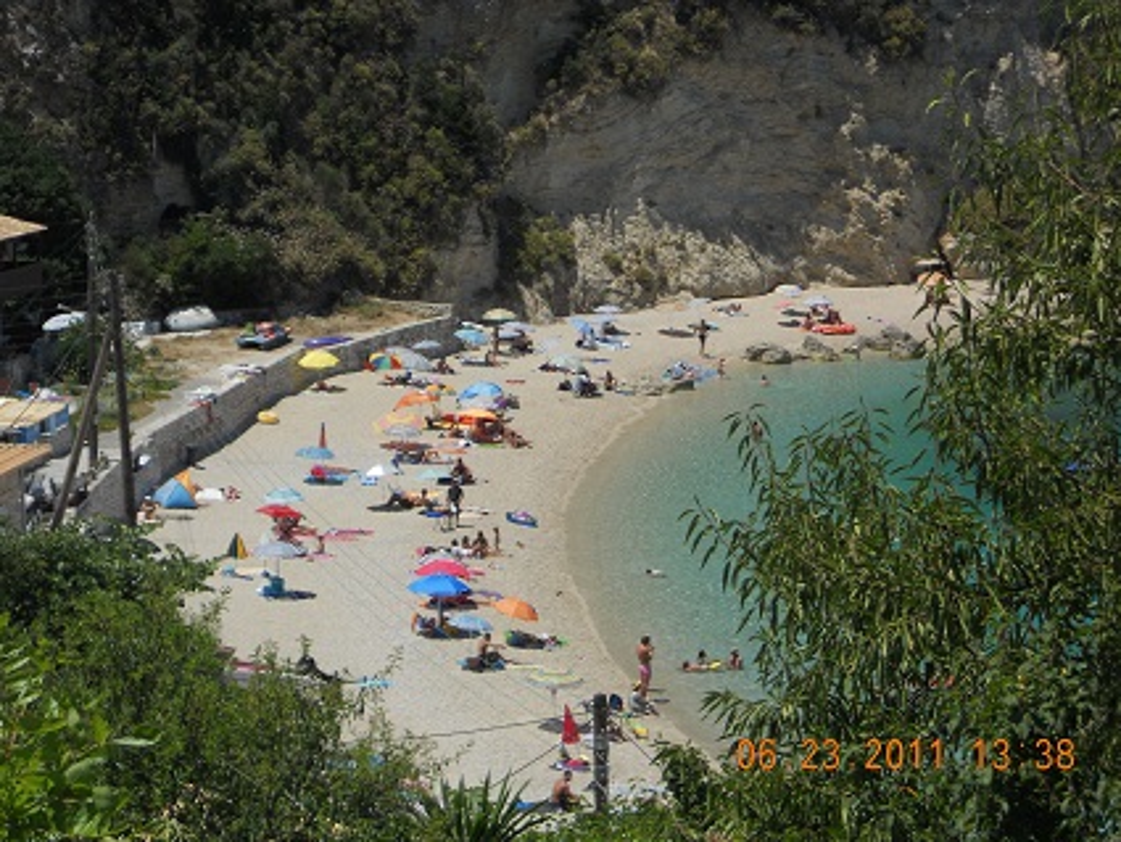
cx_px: 560
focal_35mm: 108
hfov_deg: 18.2
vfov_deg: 13.7
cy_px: 421
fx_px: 3498
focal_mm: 19.6
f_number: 5.9
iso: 80
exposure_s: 1/640
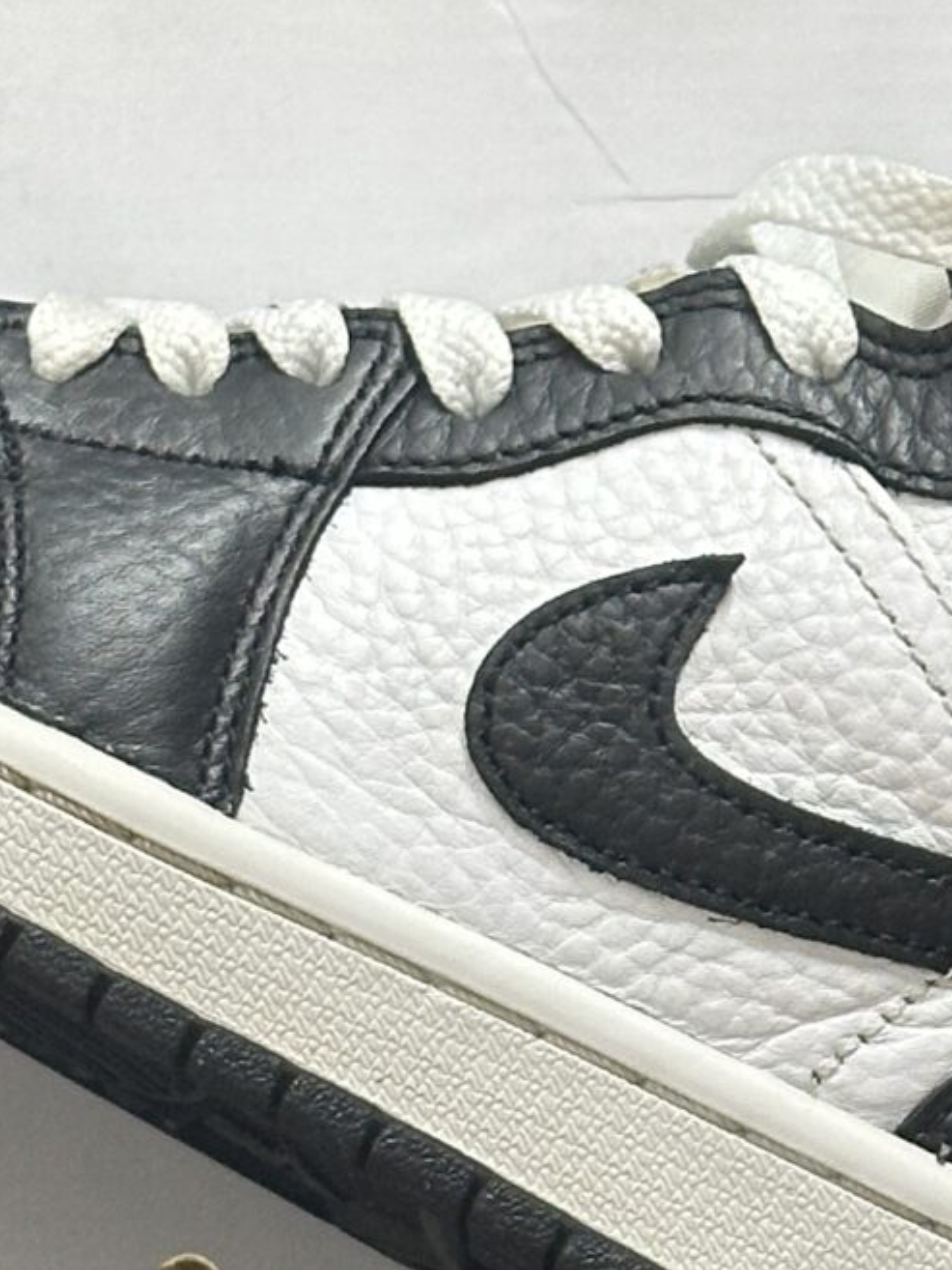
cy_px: 1359
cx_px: 456
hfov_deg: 7.9
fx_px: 6855
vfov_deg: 10.5
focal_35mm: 187
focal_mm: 6.86
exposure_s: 1/33
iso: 250
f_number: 1.78
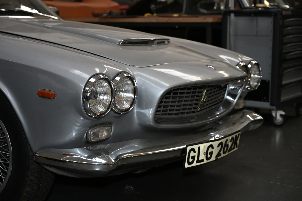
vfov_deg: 21.9
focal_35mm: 62
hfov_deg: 32.4
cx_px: 151
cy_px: 100
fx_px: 520
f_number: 4
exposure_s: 1/60
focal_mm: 62
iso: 250
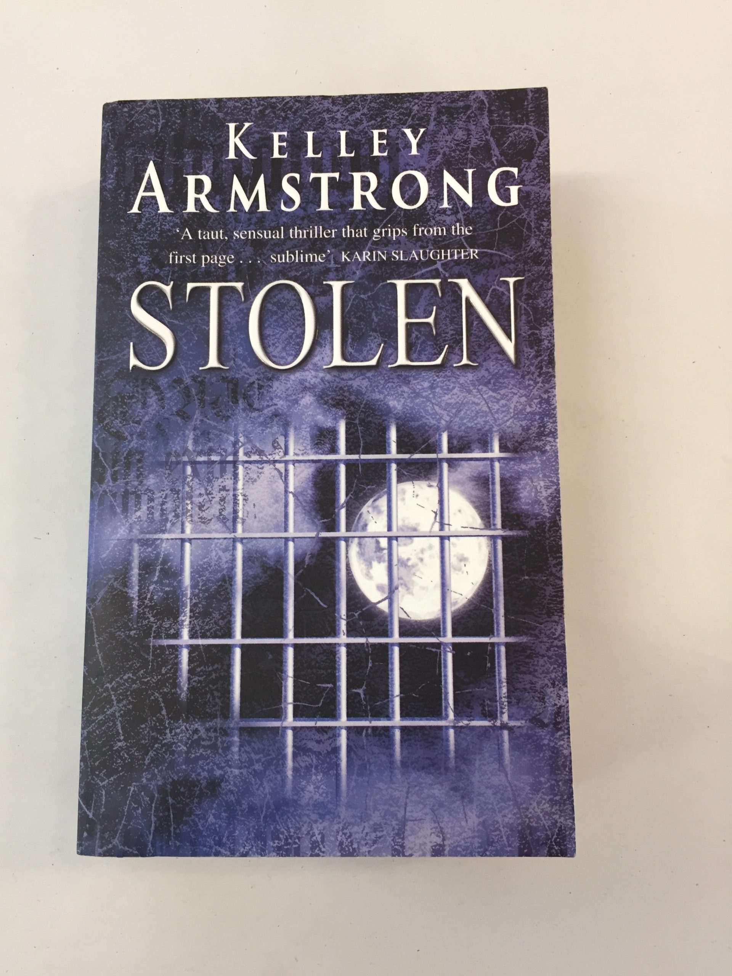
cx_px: 366
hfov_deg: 48.2
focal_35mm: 29
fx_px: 818
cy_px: 488
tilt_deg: -83.2
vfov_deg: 61.7
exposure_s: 1/33
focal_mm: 4.15
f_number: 2.2
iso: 100
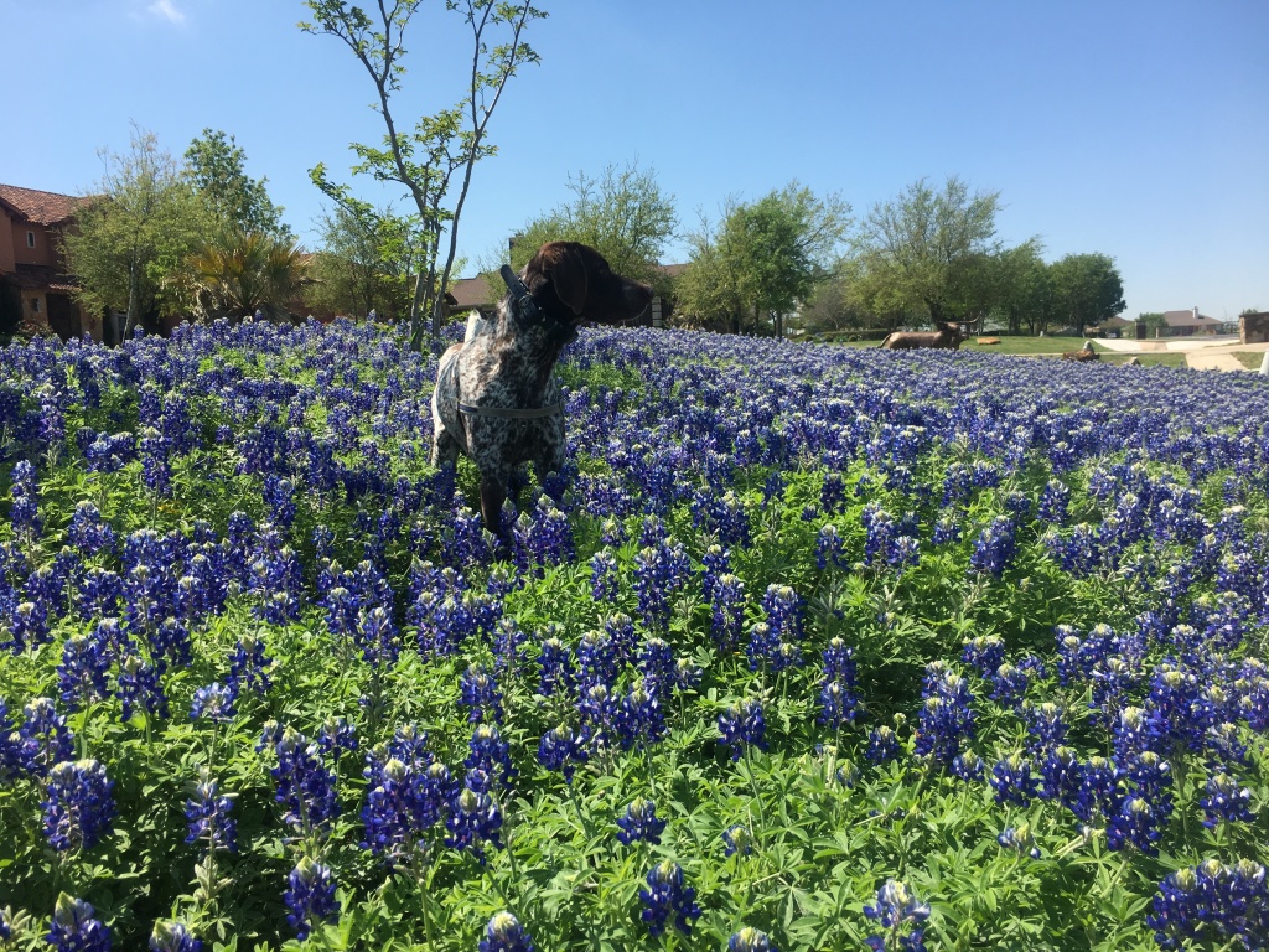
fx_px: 1063
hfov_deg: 61.7
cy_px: 476
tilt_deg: -4.1
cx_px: 634
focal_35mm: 29
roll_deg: +3.6
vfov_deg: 48.2
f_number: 2.2
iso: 25
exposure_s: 1/1350
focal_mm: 4.15
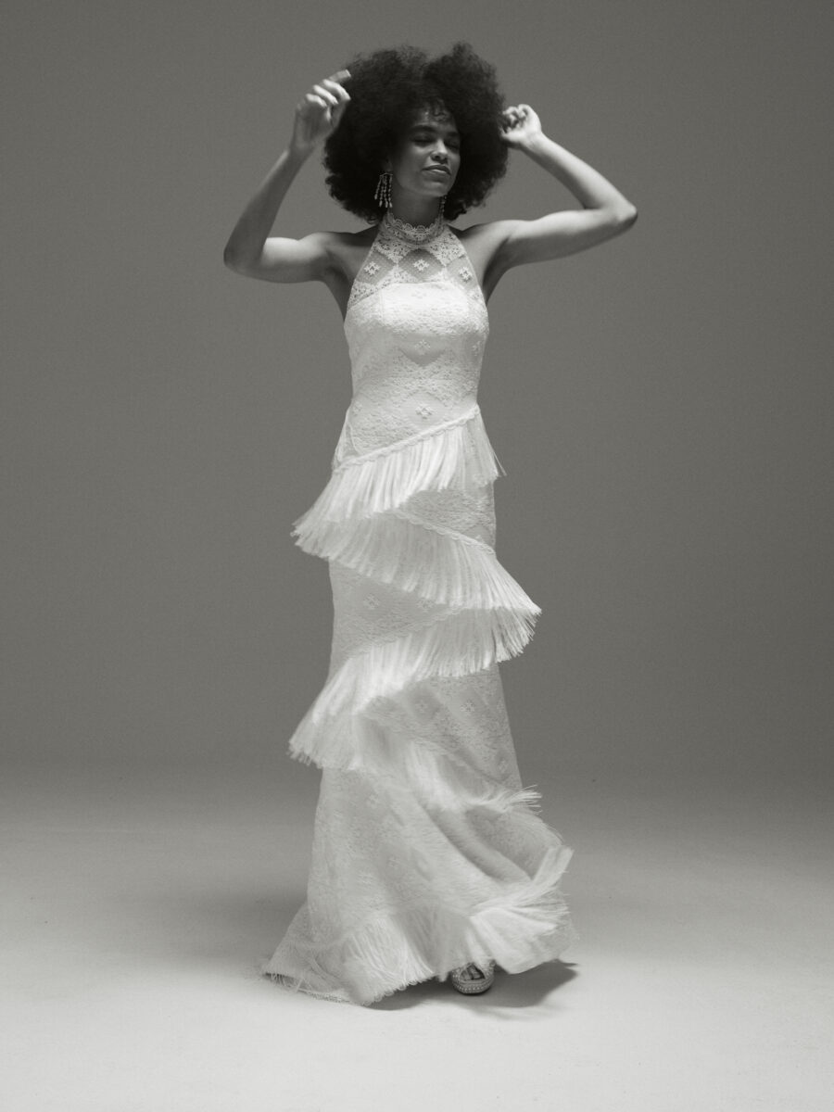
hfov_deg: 25.2
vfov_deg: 33.2
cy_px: 556
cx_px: 417
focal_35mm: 58
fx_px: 1863
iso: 500
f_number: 8
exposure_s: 1/125
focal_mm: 73.5
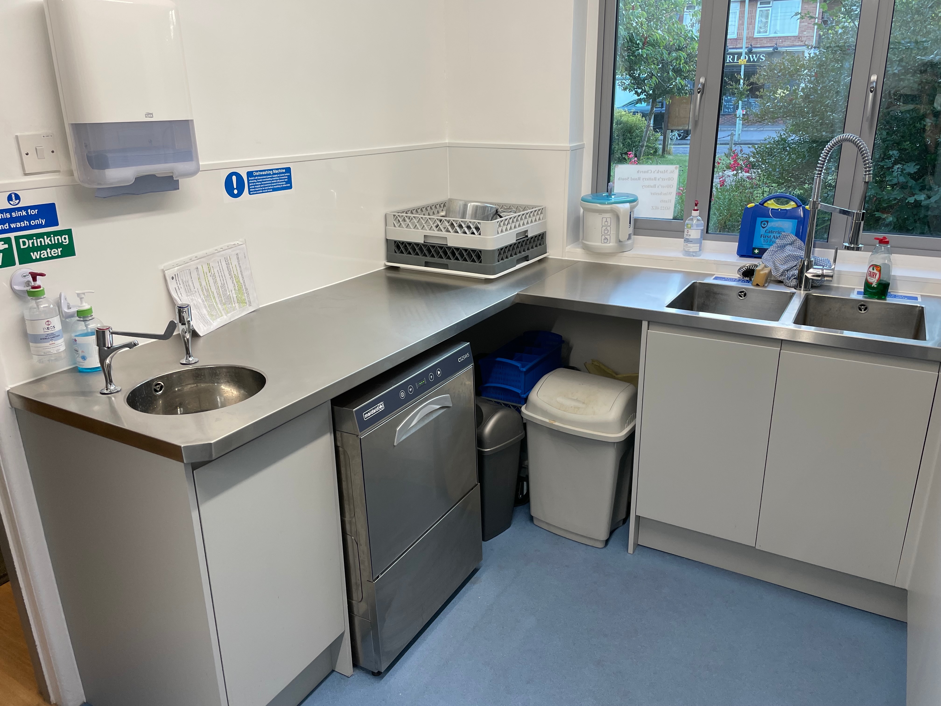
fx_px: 707
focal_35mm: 26
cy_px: 353
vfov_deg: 53.1
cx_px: 470
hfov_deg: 67.3
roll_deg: +0.3
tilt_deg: -19.0
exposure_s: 1/100
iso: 80
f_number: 1.6
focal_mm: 4.2
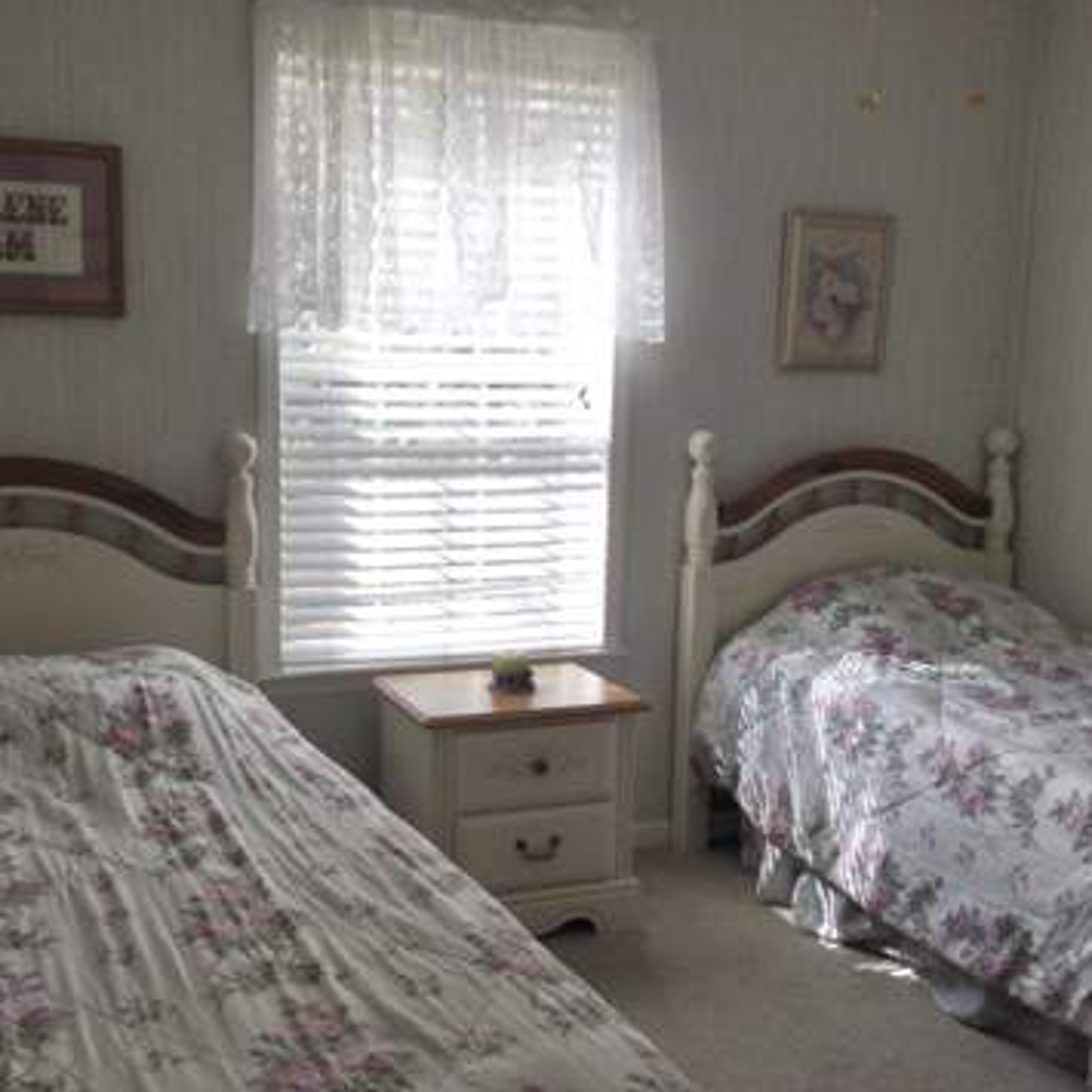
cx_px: 443
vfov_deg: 44.9
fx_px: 1321
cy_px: 543
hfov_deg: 44.7
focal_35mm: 37
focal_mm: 3.3
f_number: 2.4
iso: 25
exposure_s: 1/184
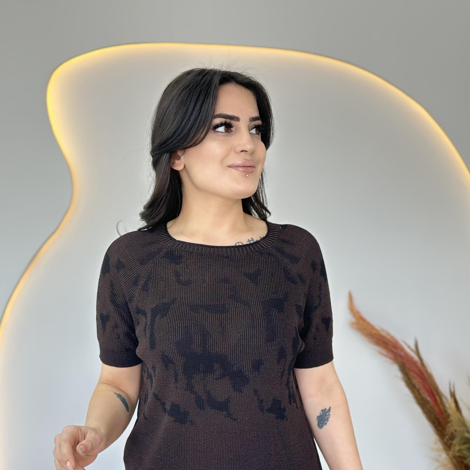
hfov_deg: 30.0
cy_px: 314
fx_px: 876
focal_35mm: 57
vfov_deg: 29.8
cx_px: 234
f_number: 1.78
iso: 64
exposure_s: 1/103
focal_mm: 6.86
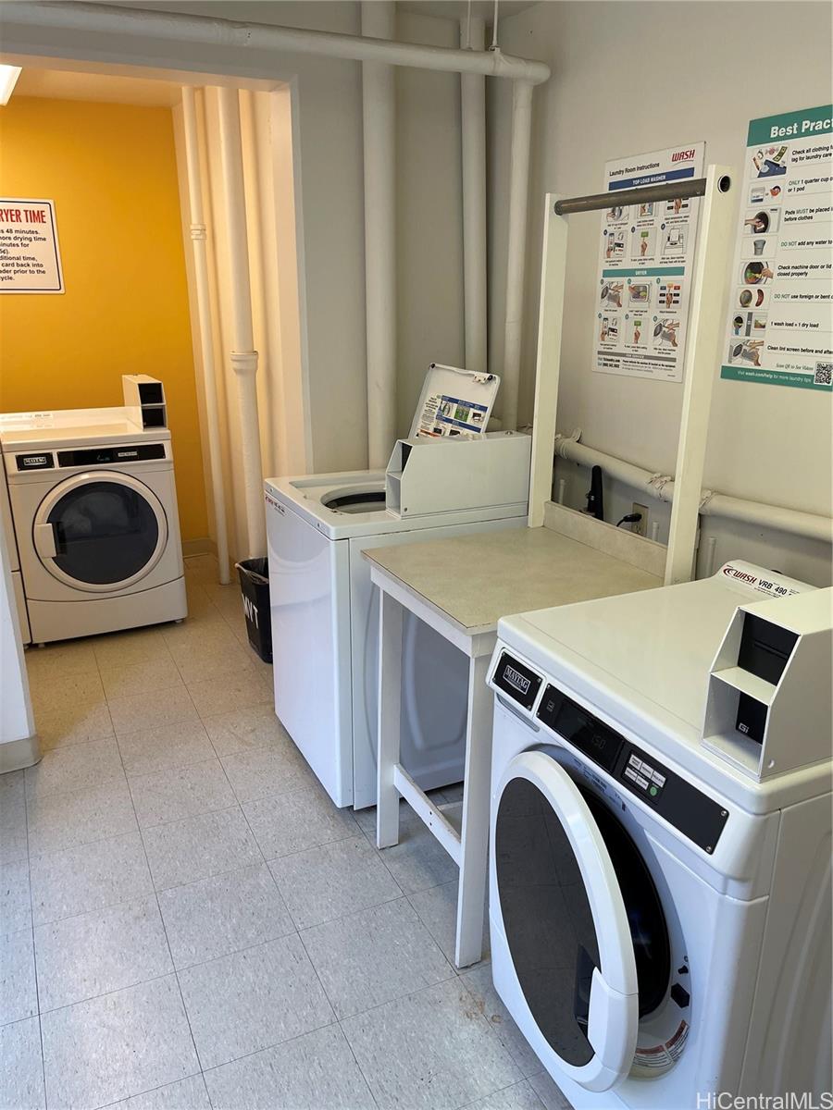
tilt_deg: -17.4
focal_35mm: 26
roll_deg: -0.2
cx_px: 416
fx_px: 834
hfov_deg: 53.1
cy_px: 555
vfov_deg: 67.3
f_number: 1.6
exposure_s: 1/120
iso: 80
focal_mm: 5.1
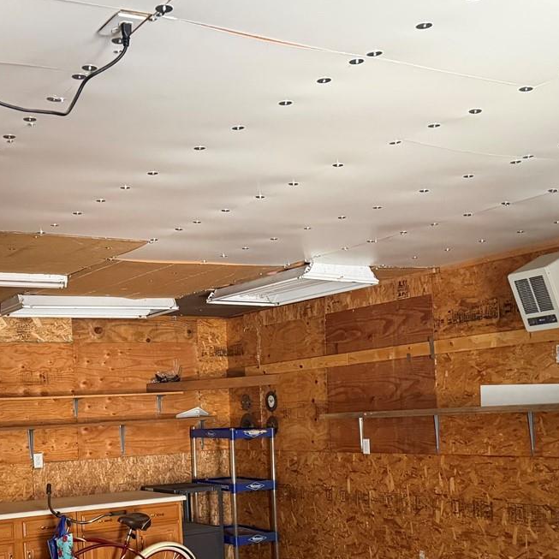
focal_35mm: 52
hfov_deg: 32.7
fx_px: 950
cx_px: 215
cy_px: 443
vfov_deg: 32.0
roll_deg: +3.2
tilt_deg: -1.9
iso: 800
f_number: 1.78
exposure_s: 1/60
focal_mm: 6.76
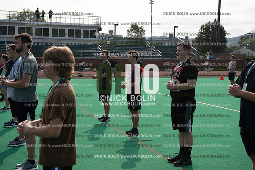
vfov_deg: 24.6
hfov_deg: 36.2
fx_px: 390
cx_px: 128
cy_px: 85
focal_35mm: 55
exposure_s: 1/640
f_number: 5.6
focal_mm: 55
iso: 125
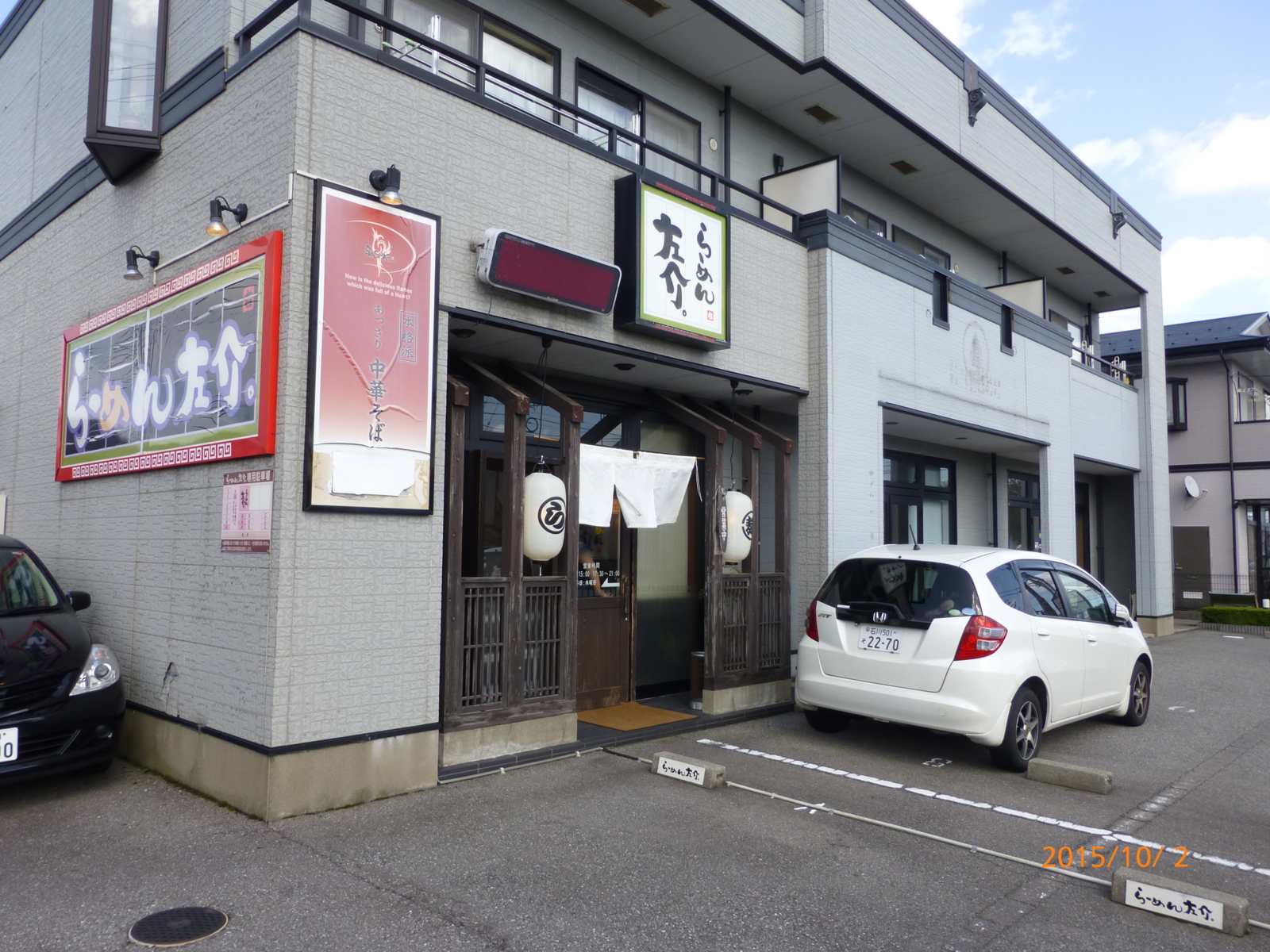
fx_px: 917
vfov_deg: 54.9
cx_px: 635
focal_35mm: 25
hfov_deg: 69.4
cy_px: 476
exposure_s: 1/320
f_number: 4
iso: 100
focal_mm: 4.4
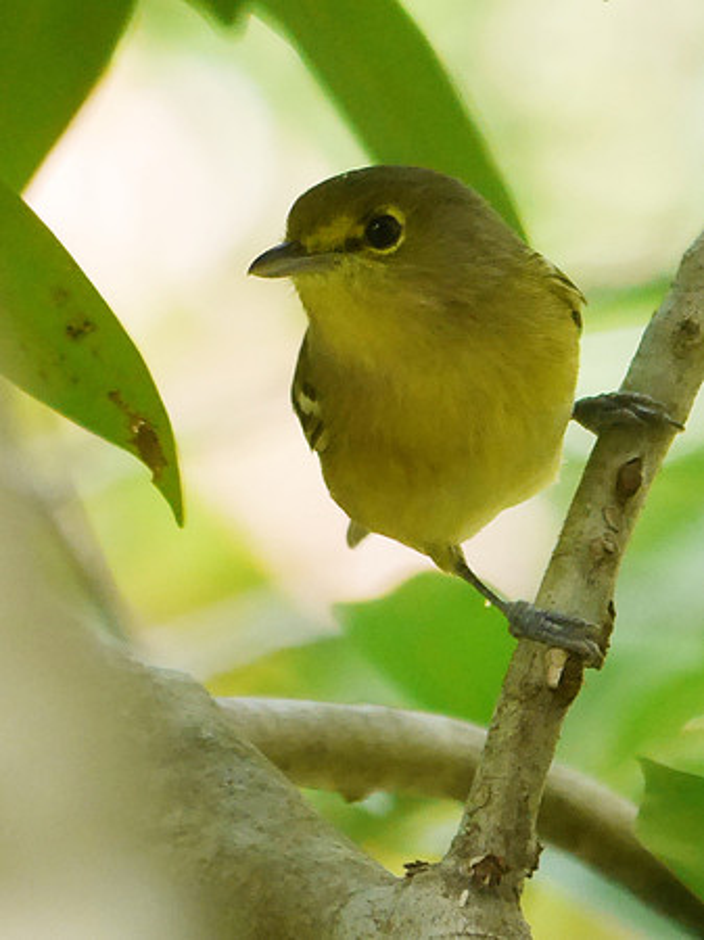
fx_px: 16285
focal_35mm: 600
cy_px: 470
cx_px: 352
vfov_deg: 3.3
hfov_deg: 2.5
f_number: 5.6
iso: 1250
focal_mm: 300
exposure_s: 1/200
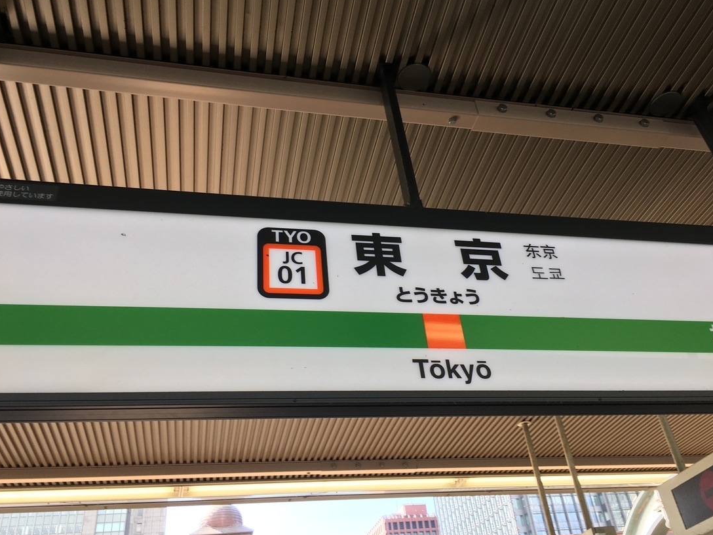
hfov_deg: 56.8
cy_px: 245
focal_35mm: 32
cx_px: 375
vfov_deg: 44.1
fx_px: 659
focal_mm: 4.15
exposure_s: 1/148
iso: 25
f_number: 2.2
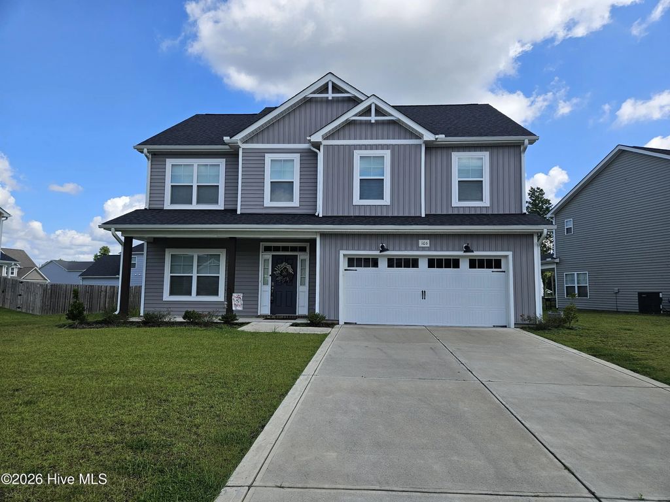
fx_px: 445
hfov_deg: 73.9
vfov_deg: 58.9
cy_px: 251
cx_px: 335
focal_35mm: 23
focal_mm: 5.4
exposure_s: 1/1525
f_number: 1.8
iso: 25
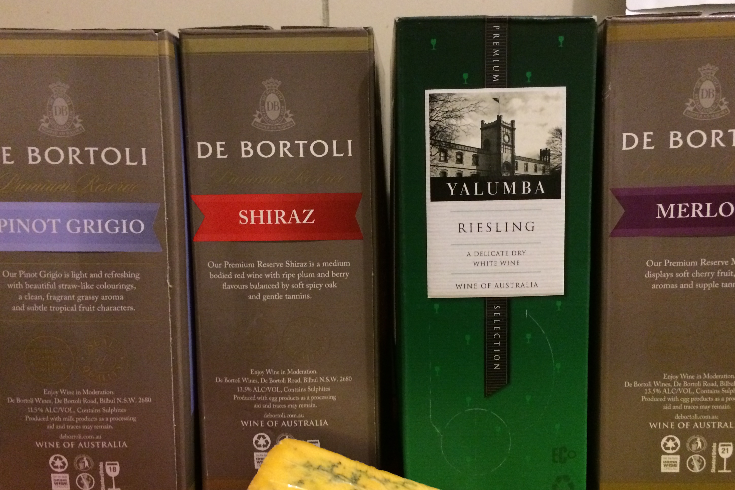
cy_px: 277
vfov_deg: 38.8
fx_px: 694
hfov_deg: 55.8
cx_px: 390
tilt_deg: -8.4
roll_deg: +2.5
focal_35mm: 34
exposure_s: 1/15
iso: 320
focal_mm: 4.15
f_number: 2.2
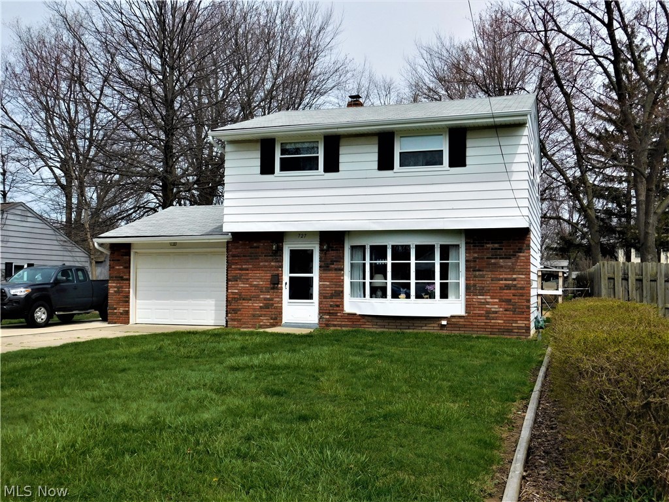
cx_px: 334
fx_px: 696
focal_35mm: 36
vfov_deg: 39.7
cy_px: 251
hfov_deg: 51.4
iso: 125
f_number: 7
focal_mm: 6.3
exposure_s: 1/500
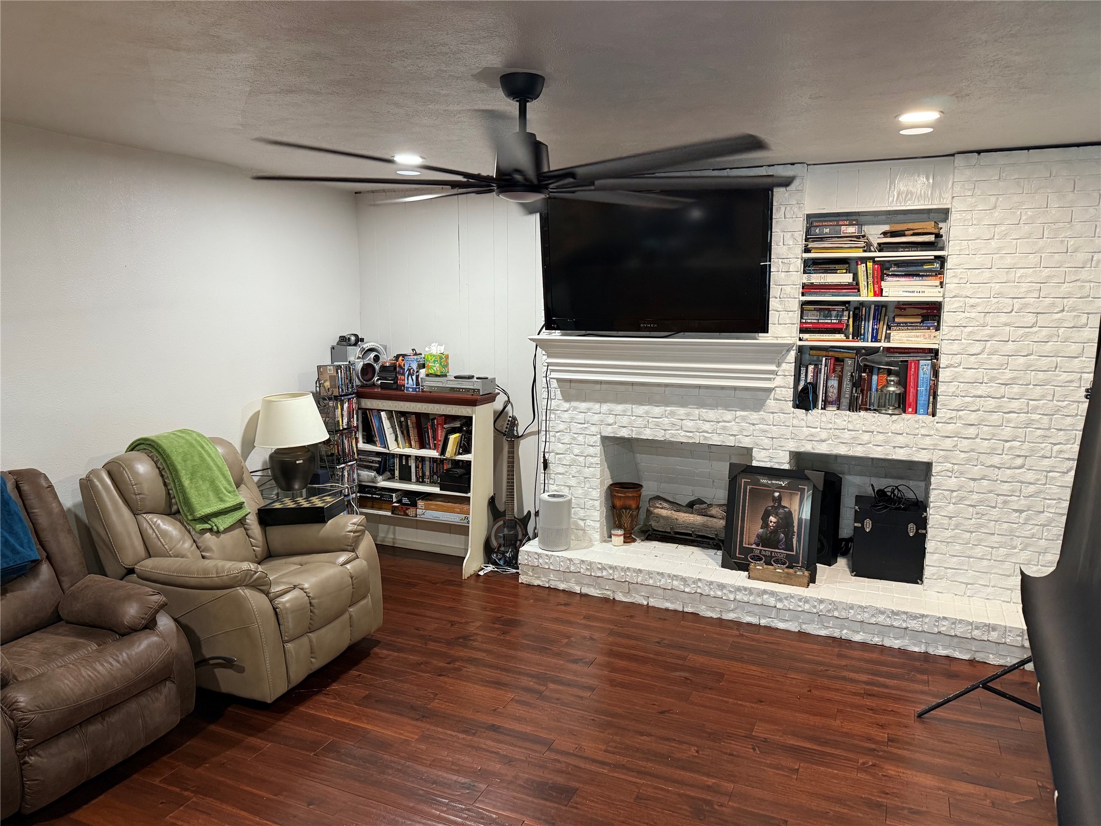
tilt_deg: -9.0
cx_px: 550
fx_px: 763
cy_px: 413
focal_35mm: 24
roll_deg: -0.6
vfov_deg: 56.8
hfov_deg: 71.6
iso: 250
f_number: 1.78
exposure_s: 1/60
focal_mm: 6.76
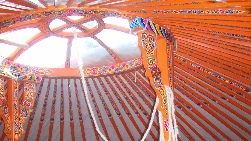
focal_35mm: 52
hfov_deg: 39.9
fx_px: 346
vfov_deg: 21.4
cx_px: 122
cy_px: 169
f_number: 2.7
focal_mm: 5.6
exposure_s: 1/112
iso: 140
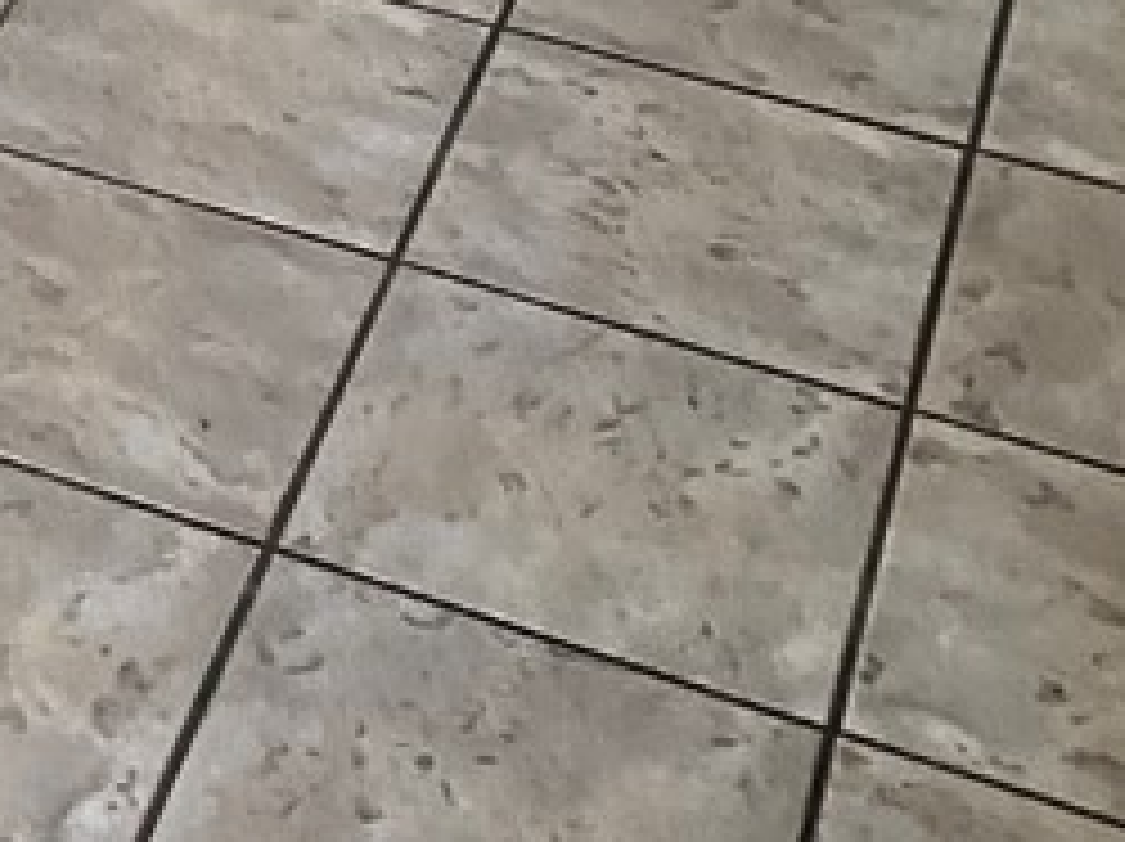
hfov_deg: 14.9
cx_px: -760
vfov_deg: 12.1
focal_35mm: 119
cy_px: -266
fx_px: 3864
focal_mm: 3
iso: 125
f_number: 1.8
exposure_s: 1/60
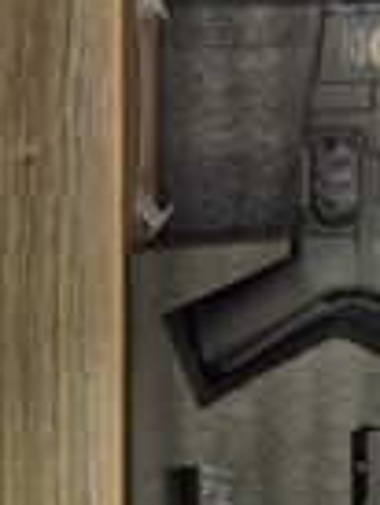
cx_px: 446
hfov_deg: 20.1
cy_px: 66
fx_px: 1008
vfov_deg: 27.3
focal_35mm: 69
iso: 125
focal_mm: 5.4
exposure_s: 1/25
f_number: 1.8
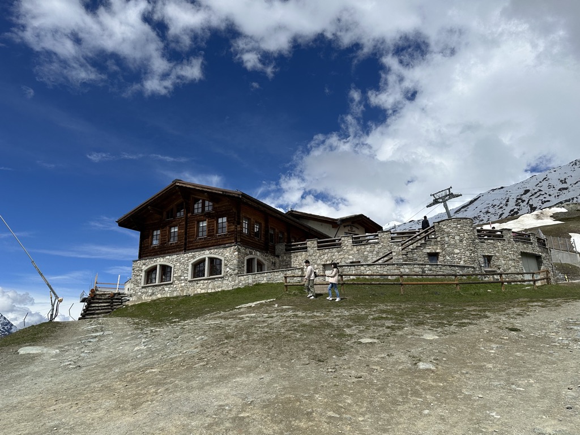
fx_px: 402
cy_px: 218
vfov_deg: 56.8
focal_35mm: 24
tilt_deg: +17.5
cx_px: 290
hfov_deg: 71.6
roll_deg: +0.2
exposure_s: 1/12048
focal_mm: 6.86
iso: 80
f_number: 1.78
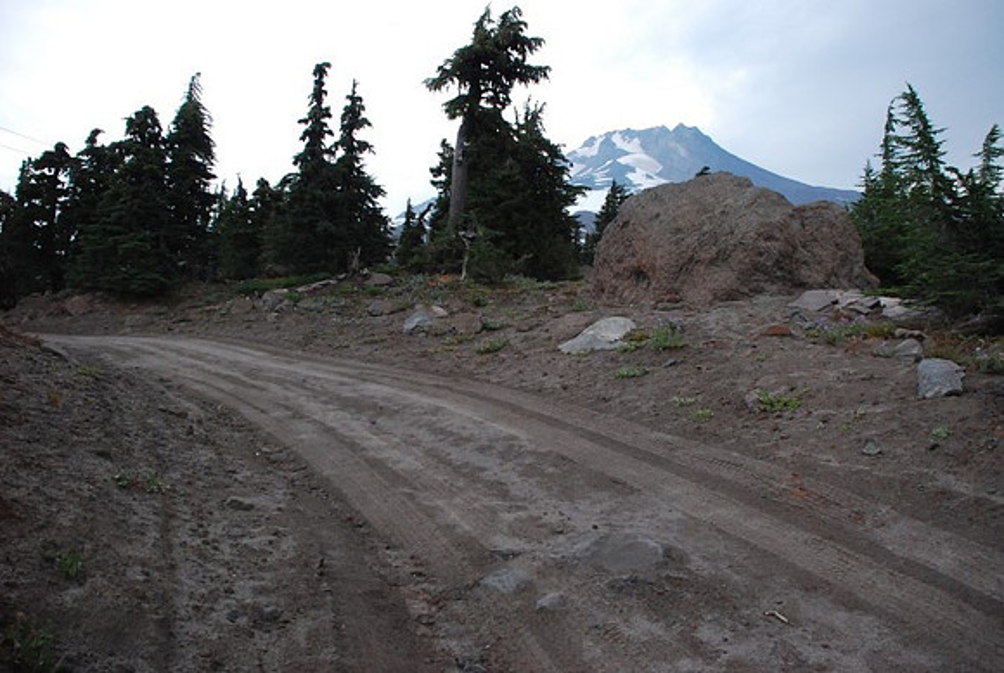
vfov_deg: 48.1
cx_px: 502
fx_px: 754
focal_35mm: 27
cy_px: 336
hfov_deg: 67.3
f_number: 4
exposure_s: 1/4000
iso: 1600
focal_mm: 18
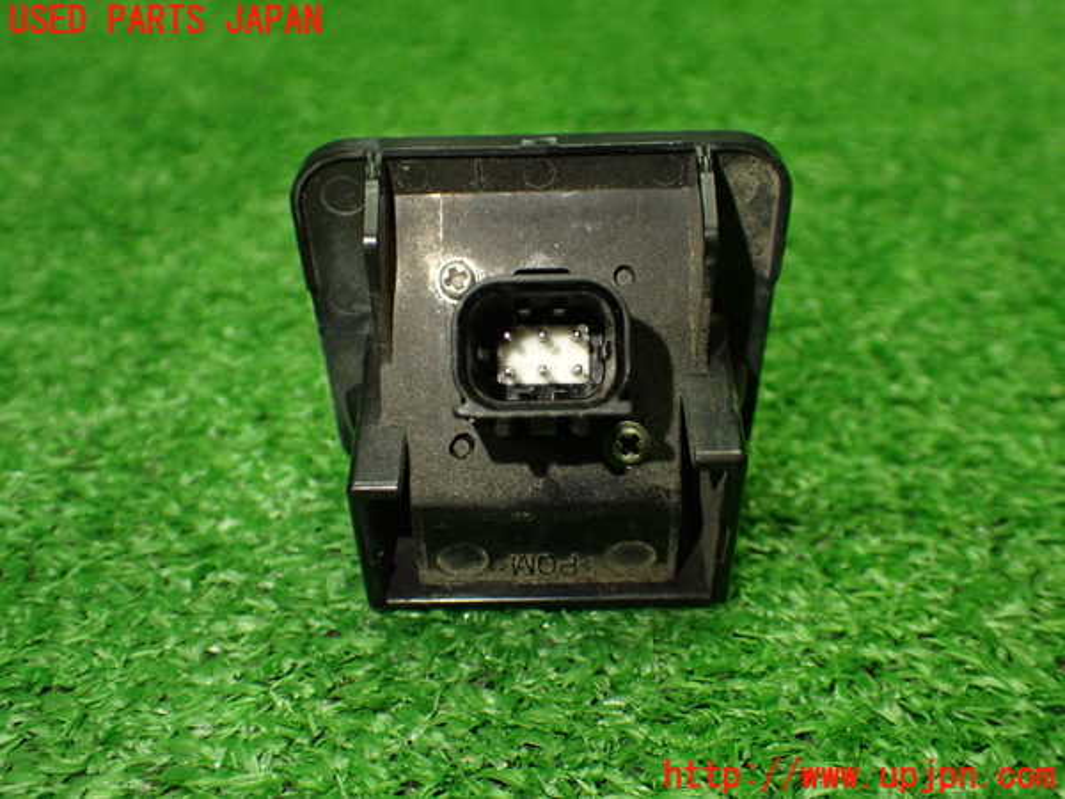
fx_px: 1169
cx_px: 532
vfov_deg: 37.7
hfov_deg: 49.0
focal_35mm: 38
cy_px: 400
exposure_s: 1/160
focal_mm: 6.83
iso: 640
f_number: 2.7
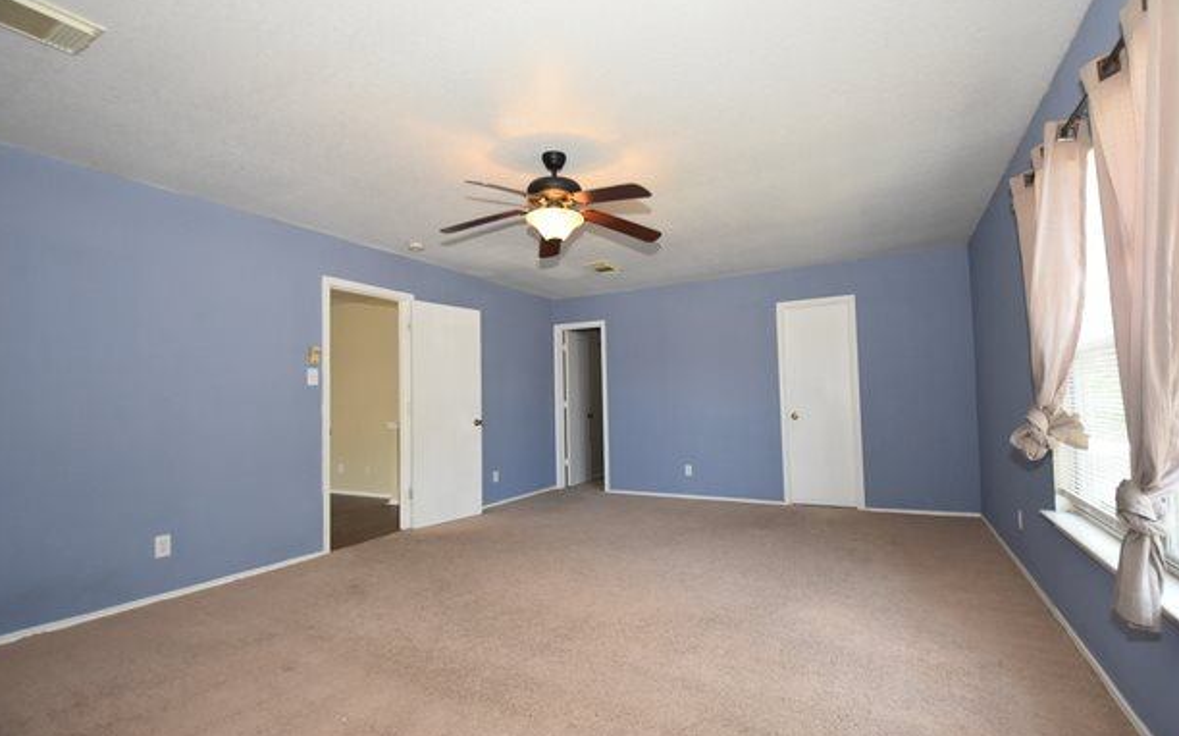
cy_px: 369
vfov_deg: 71.2
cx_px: 595
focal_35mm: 16
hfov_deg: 97.8
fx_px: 514
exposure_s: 1/125
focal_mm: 10
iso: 1100
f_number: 4
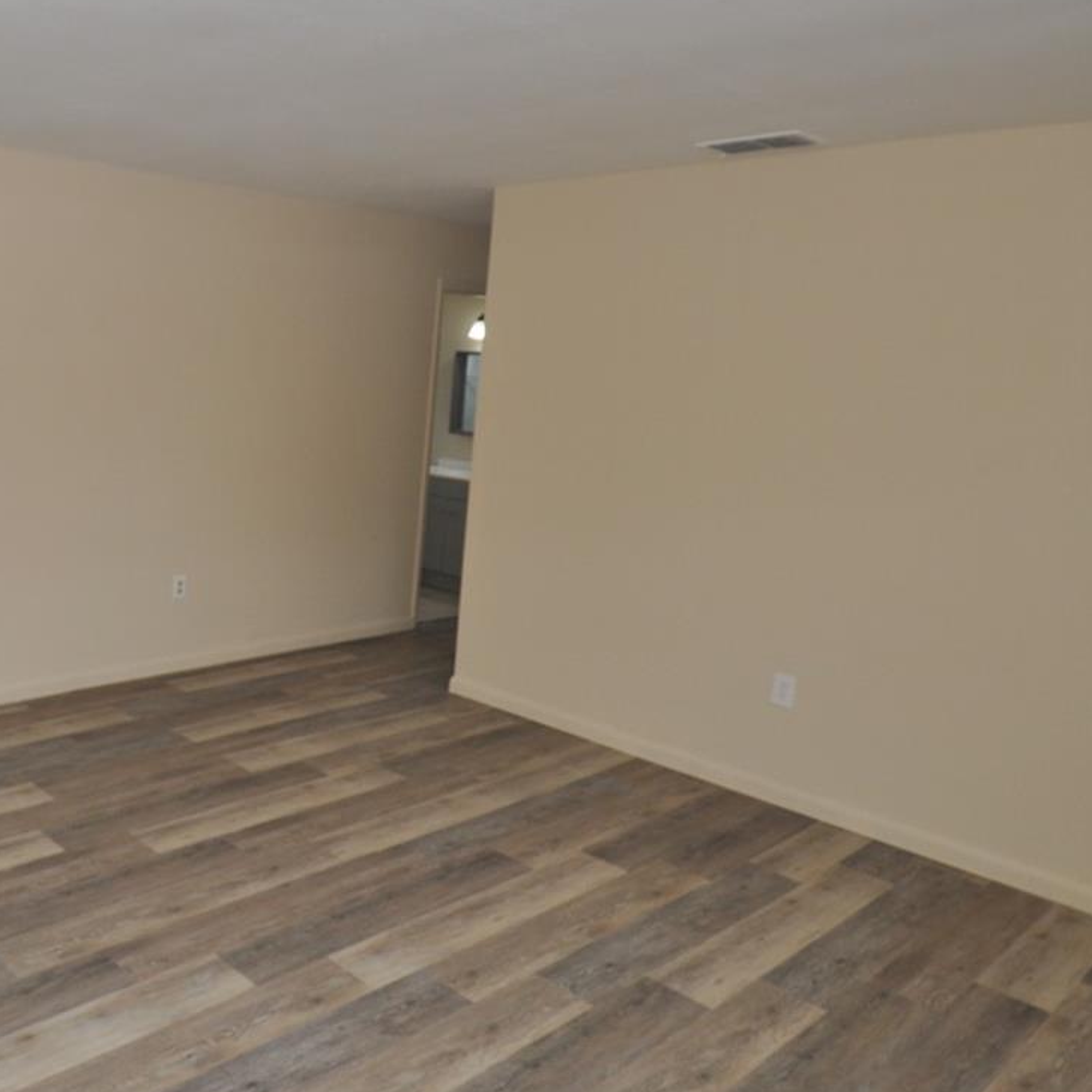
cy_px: 512
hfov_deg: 52.1
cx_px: 161
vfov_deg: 57.3
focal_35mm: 28
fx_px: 999
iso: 320
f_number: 5.6
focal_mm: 10
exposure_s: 1/125
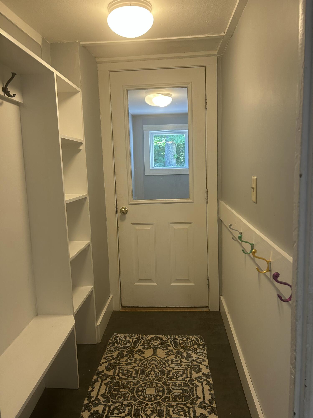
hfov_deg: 53.1
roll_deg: +1.5
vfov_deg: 67.3
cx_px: 156
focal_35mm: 26
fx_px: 313
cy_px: 209
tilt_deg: -8.3
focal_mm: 5.7
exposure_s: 1/60
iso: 80
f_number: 1.5
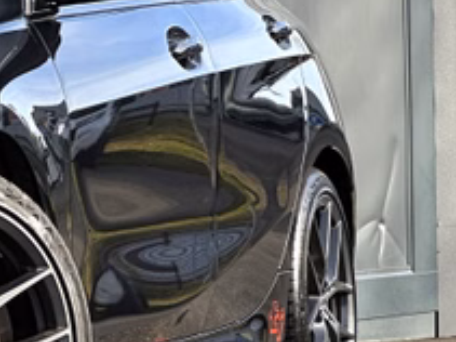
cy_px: 203
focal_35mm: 292
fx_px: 3844
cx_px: -402
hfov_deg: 6.6
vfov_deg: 5.1
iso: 32
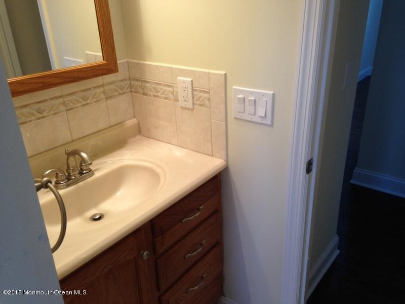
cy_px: 152
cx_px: 202
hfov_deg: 55.4
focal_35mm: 33
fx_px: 386
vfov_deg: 42.9
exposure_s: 1/40
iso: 64
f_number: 2.4
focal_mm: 4.12
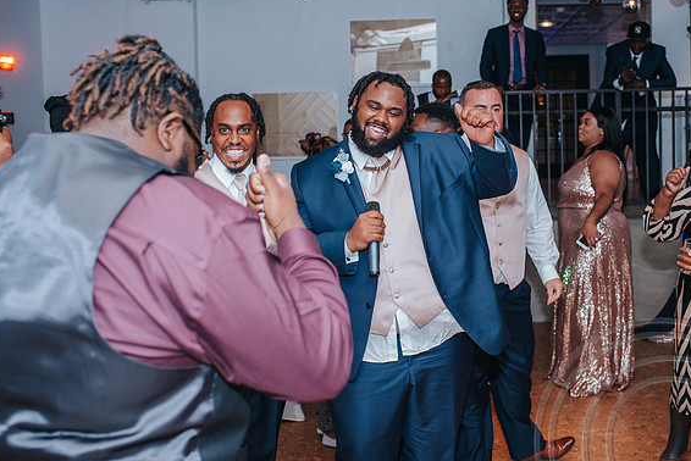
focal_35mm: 42
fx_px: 807
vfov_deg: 31.9
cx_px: 406
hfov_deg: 46.2
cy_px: 188
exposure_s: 1/200
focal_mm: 35
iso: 1100
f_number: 3.5
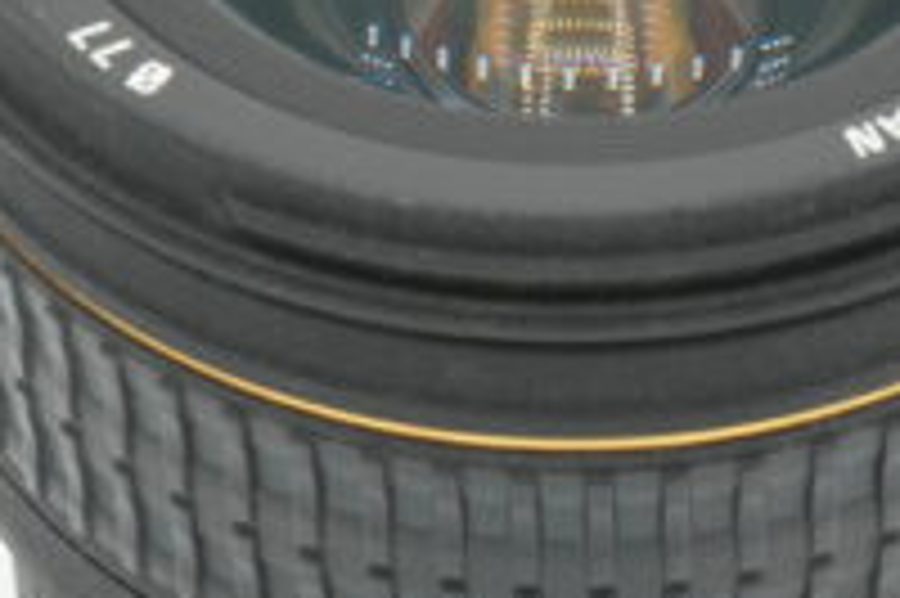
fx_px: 5171
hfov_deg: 9.9
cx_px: 616
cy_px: -270
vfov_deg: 6.5
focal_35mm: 207
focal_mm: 46
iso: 400
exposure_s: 1/80
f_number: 11
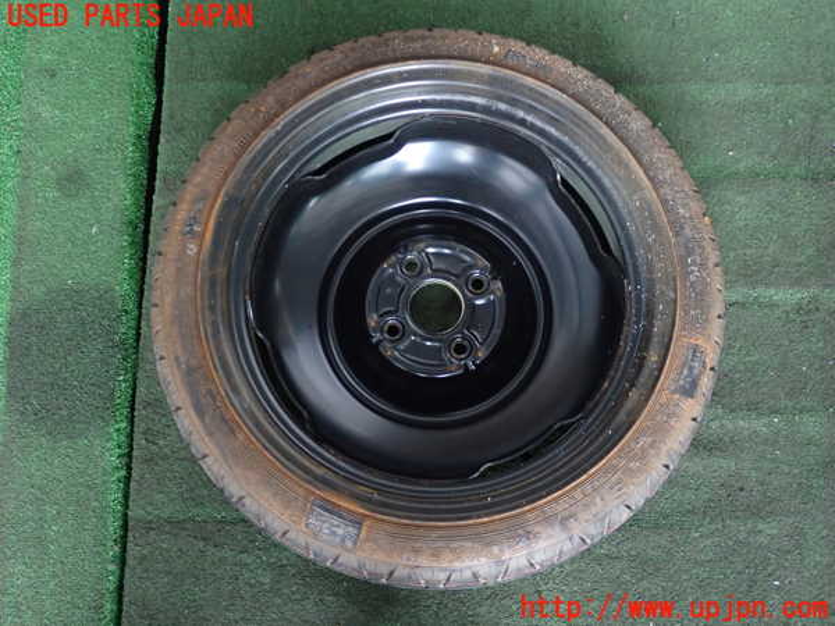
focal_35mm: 41
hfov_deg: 45.8
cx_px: 418
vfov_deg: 35.1
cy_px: 313
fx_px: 989
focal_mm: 7.31
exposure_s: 1/40
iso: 640
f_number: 2.8
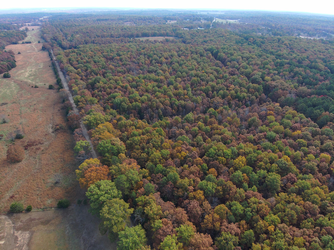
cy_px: 125
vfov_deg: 63.4
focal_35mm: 21
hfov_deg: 79.0
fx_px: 203
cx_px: 167
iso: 100
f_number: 2.8
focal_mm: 3.7
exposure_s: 1/176
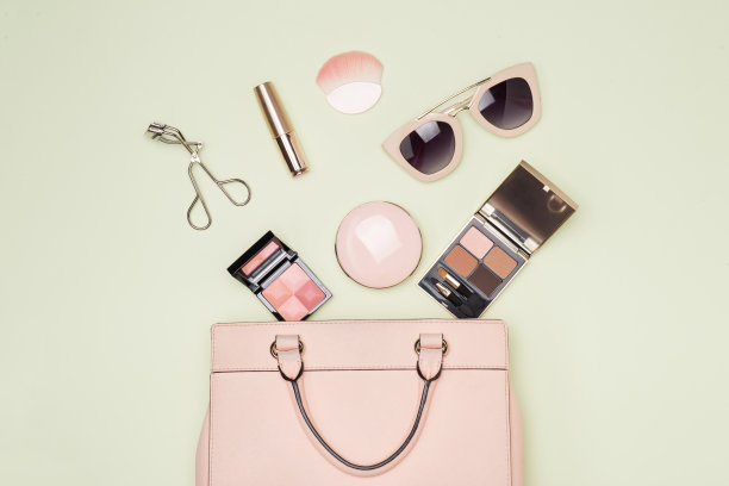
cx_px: 364
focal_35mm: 85
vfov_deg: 16.1
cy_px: 243
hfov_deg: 23.9
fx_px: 1721
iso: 200
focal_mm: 85
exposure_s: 1/160
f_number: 11
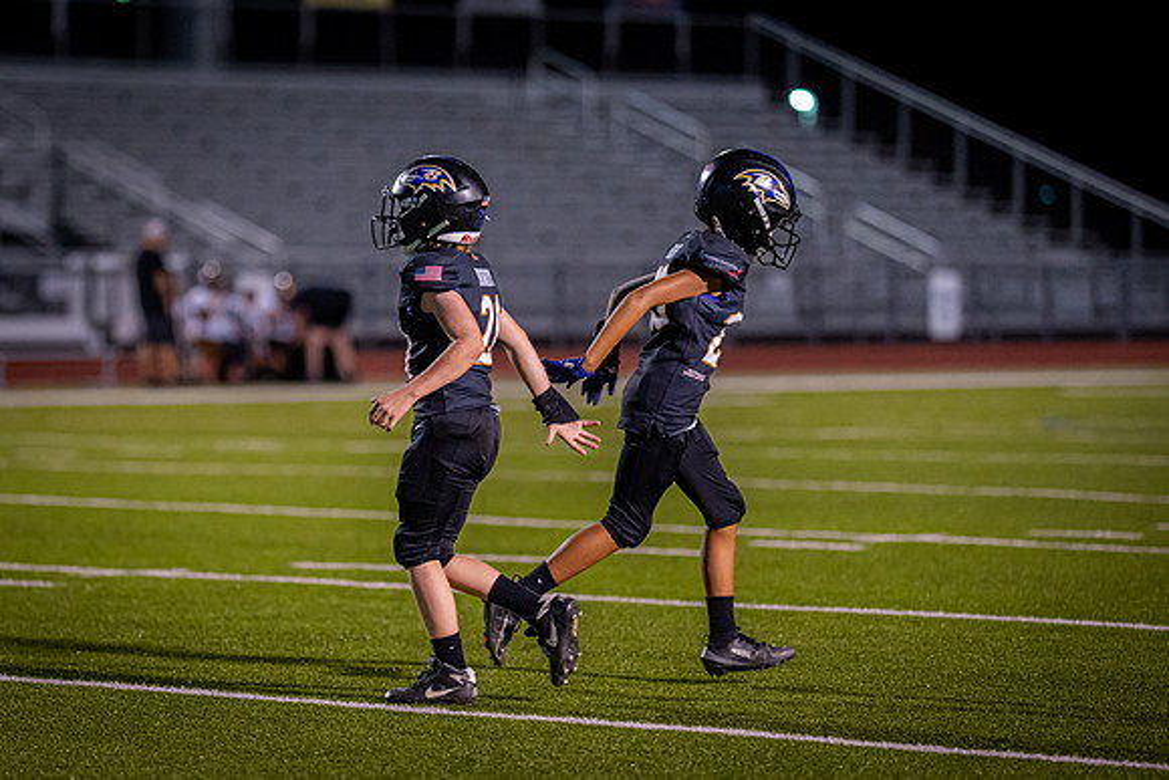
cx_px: 374
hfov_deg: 9.6
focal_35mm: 215
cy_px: 411
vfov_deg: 6.4
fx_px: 6968
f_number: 1.8
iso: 1600
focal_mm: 135
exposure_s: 1/1250
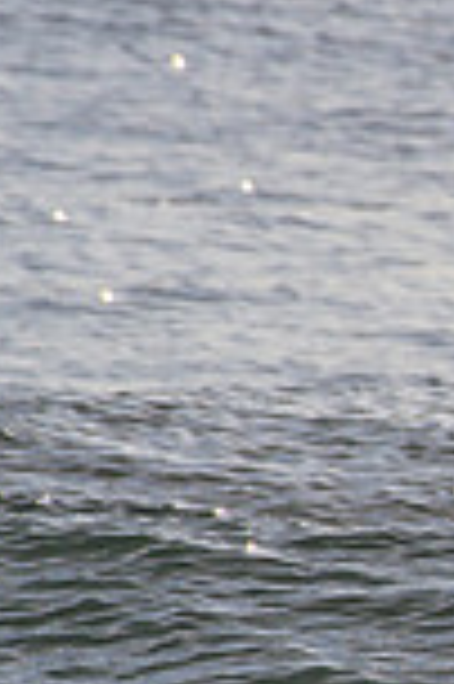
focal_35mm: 2342
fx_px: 44401
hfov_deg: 0.6
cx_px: 1243
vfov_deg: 0.9
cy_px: 584
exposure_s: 1/2000
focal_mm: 500
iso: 64
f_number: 11
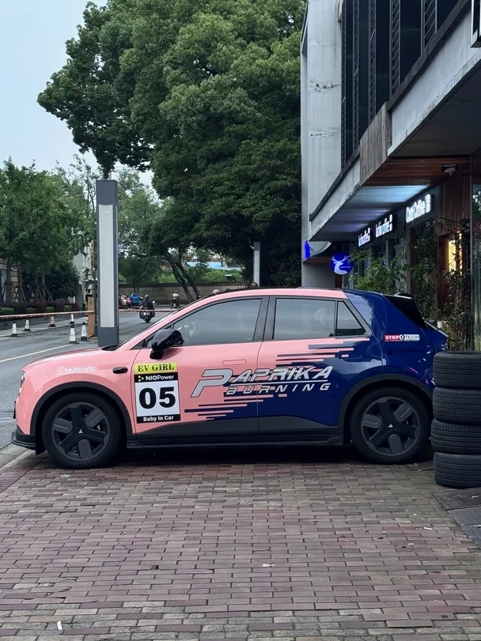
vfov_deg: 39.7
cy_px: 320
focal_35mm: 48
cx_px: 240
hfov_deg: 30.3
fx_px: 890
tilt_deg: -0.5
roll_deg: +0.4
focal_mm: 6.76
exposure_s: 1/95
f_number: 1.78
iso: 100
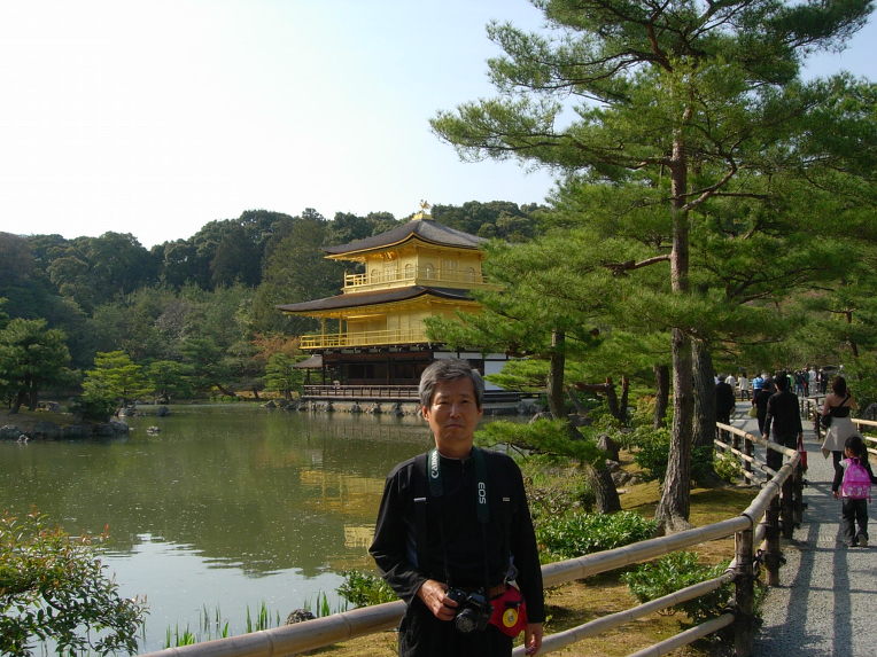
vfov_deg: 37.7
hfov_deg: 49.0
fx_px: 963
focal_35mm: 38
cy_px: 328
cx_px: 438
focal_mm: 7.8
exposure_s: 1/443
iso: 64
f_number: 4.8
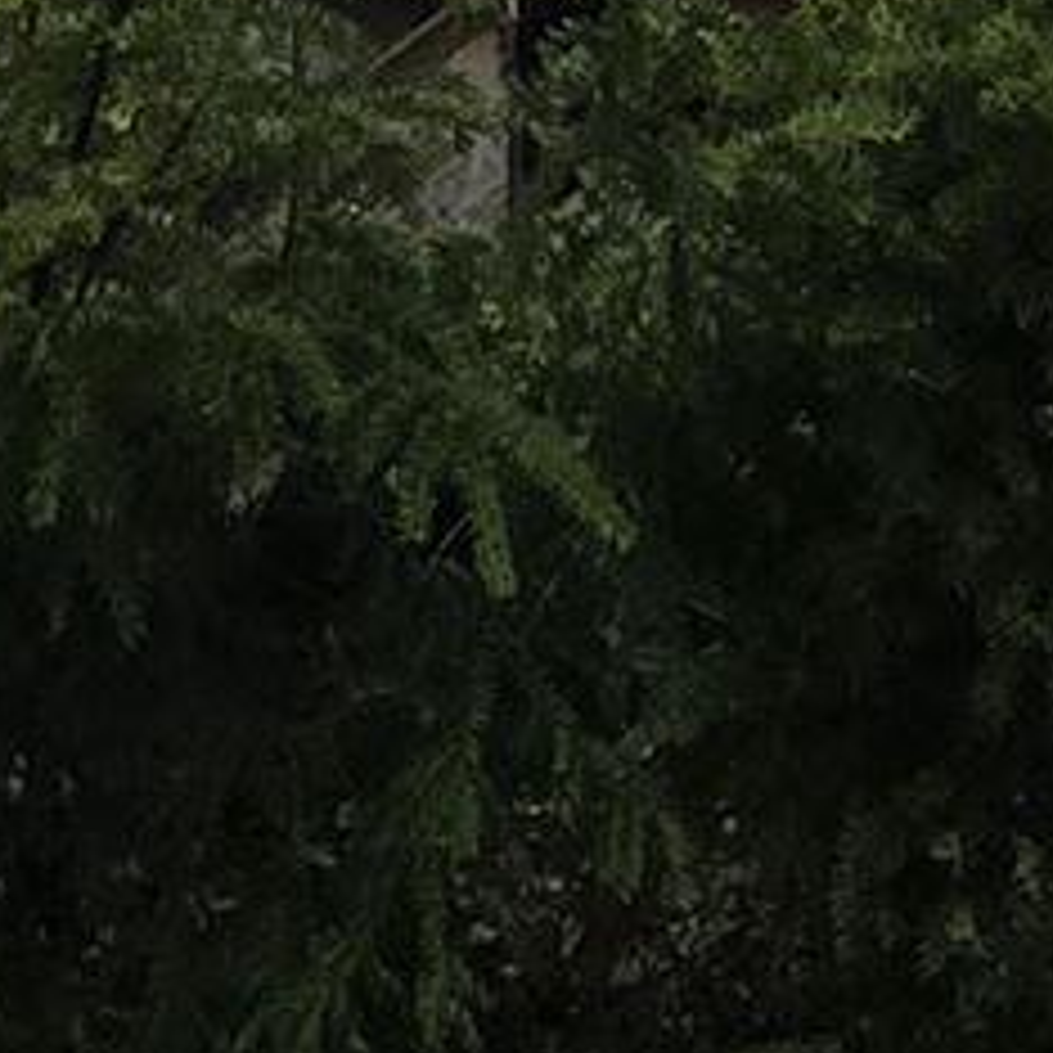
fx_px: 3889
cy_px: -1364
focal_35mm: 113
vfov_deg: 12.5
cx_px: 297
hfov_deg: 15.4
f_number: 2.2
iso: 64
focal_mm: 2.2
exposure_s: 1/2000
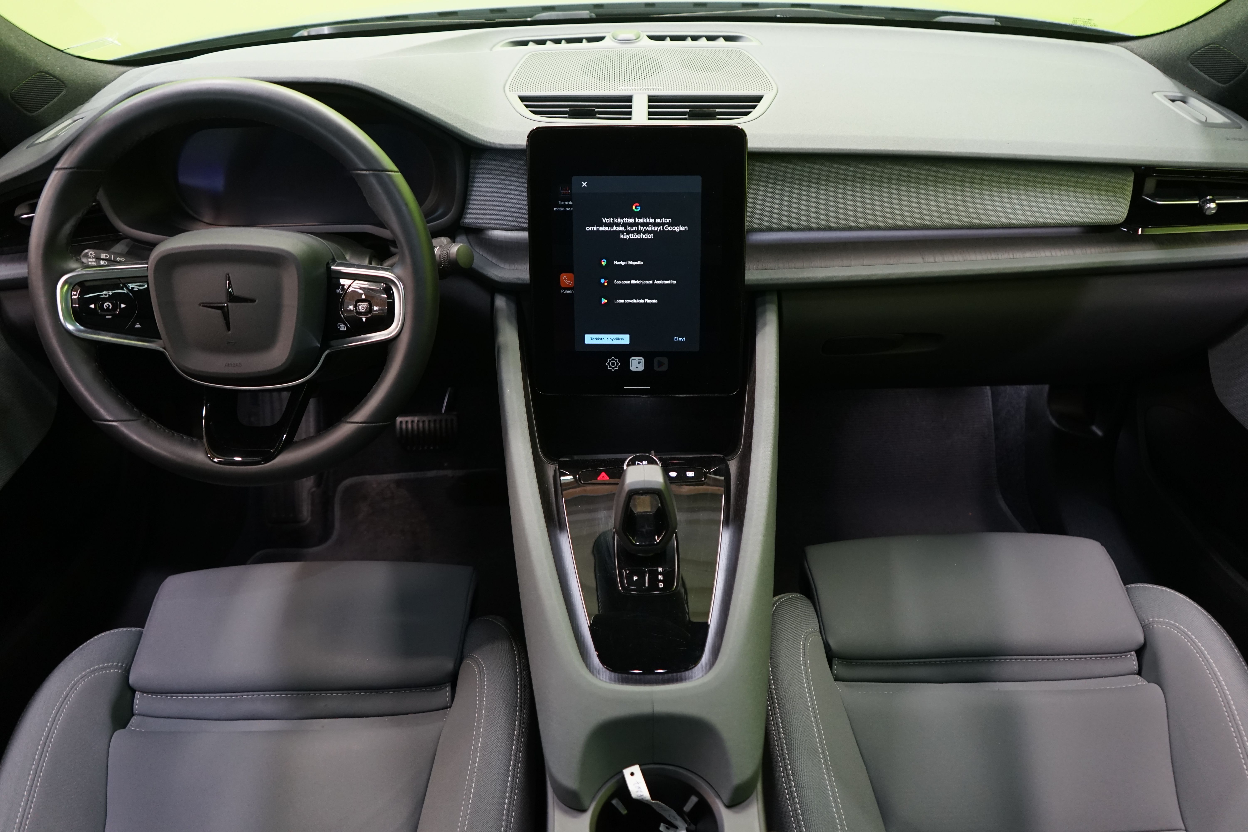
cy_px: 416
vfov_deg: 45.0
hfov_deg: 63.7
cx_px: 624
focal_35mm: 29
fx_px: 1005
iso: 1250
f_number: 4
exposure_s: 1/20
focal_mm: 29
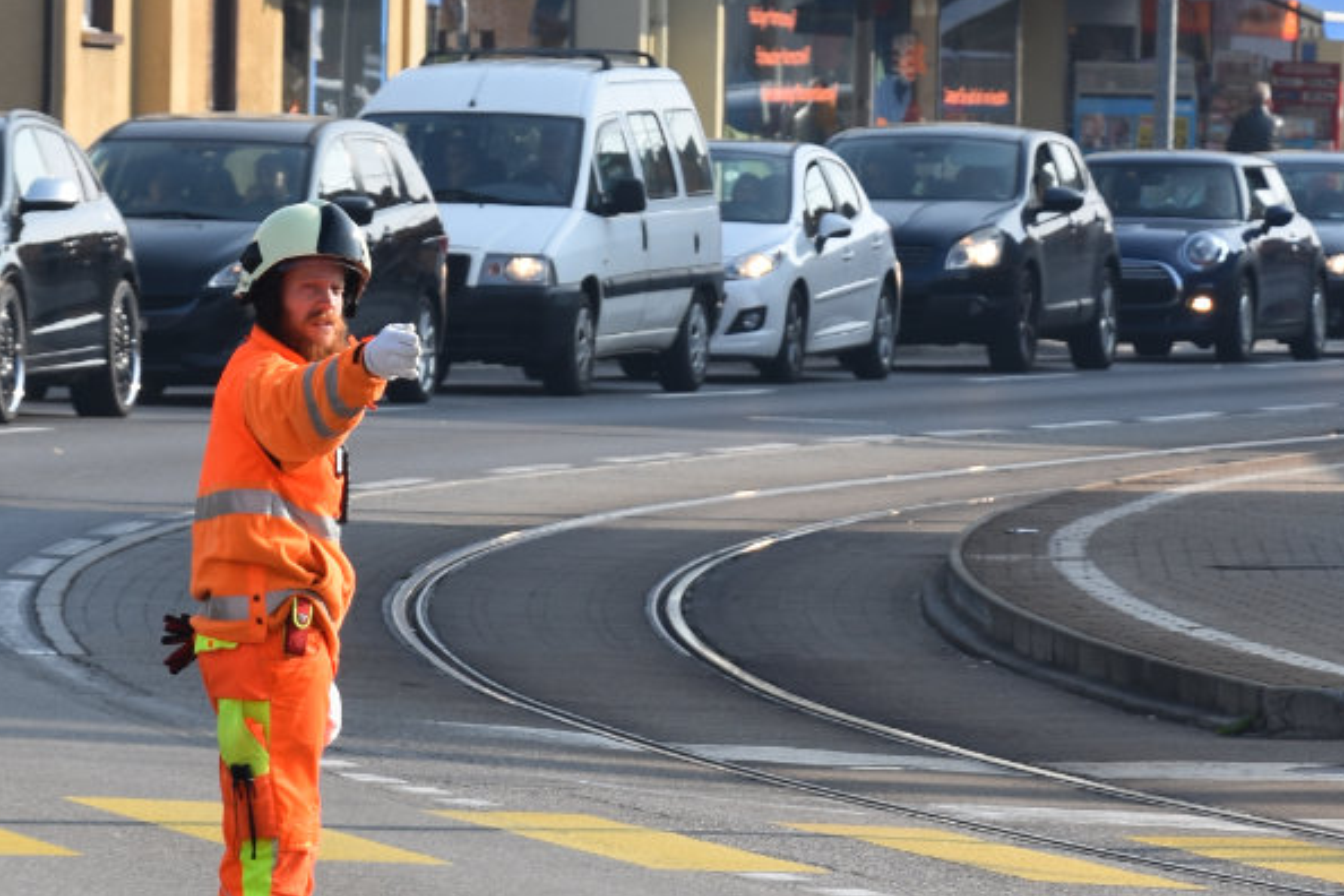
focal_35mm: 379
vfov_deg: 3.6
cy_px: 534
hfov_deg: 5.4
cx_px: 326
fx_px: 14149
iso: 100
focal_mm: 125
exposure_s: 1/250
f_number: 8
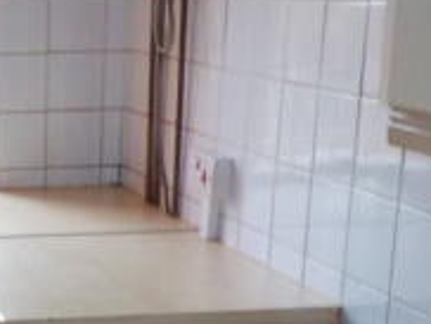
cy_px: 294
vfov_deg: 15.3
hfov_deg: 18.9
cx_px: -134
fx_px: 1197
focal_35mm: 96
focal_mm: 4.1
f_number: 3.3
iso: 200
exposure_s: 1/30
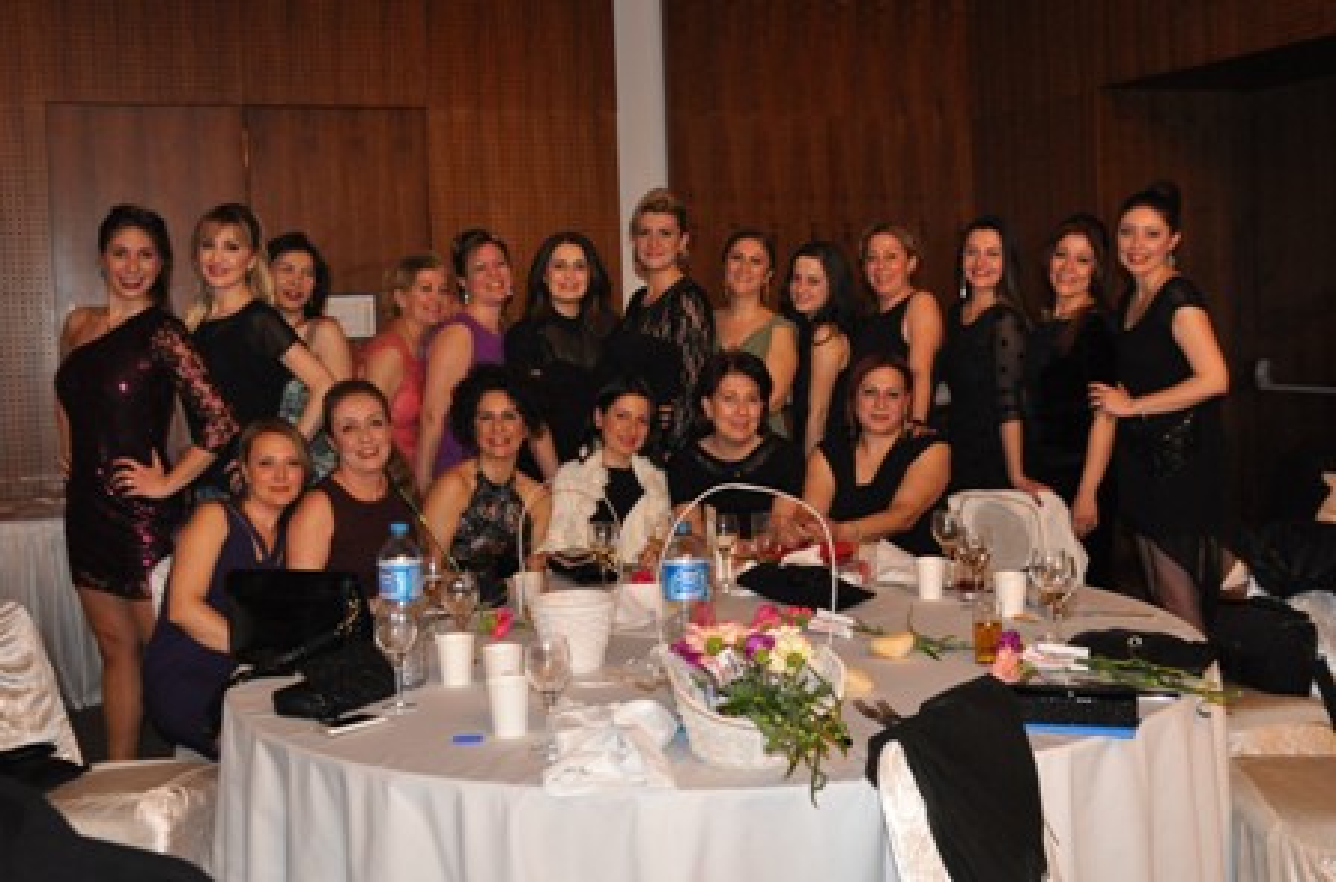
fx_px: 1166
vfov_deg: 41.5
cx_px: 668
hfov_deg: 59.6
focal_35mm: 32
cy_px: 441
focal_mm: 21
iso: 800
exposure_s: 1/60
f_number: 3.8
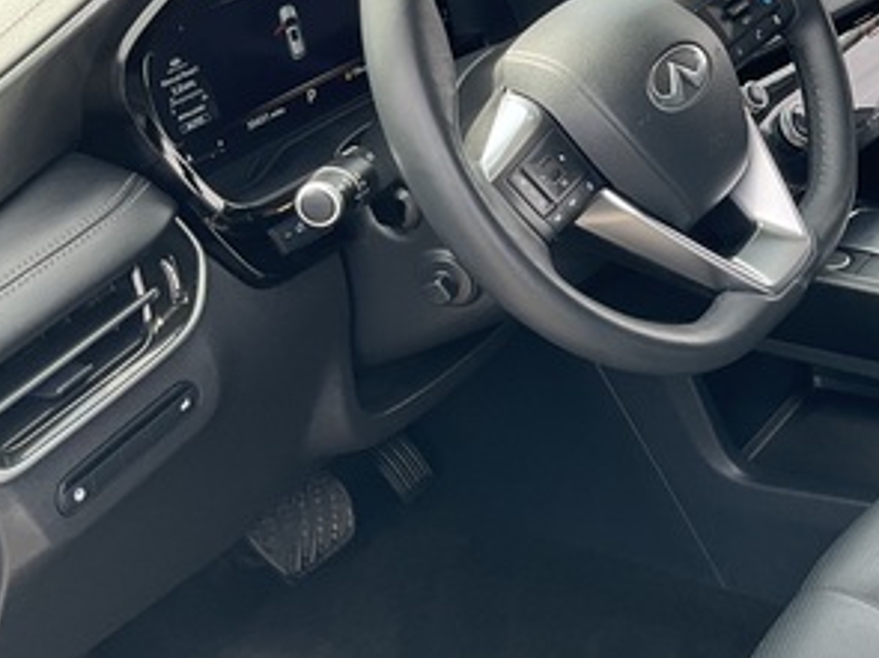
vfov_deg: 23.1
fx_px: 1599
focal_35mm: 63
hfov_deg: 28.3
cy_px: 205
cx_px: 933
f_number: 1.8
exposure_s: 1/142
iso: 25
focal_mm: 3
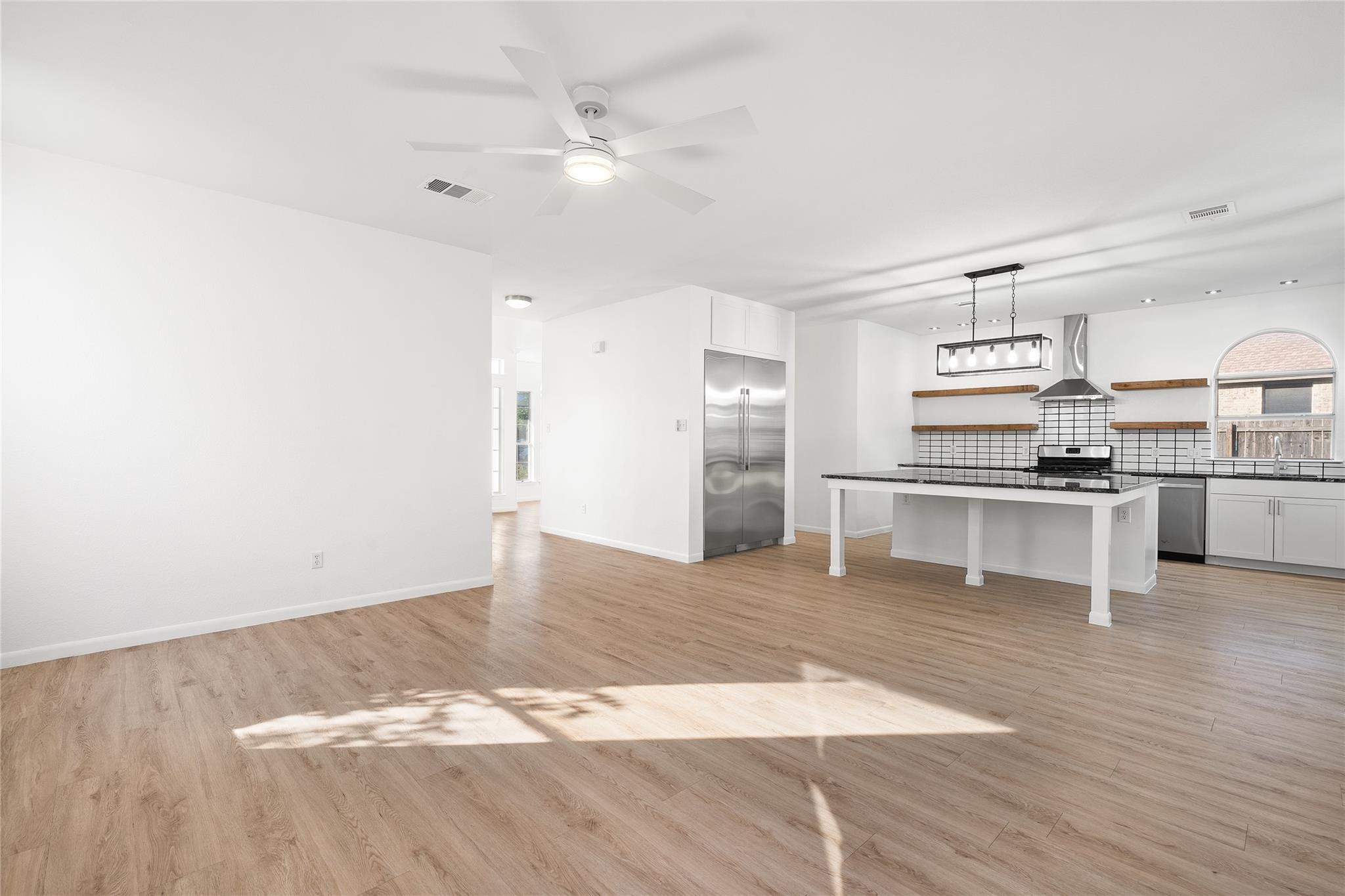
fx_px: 598
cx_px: 672
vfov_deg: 73.7
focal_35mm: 16
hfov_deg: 96.7
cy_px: 448
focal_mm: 16
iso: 250
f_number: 10
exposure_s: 1/4
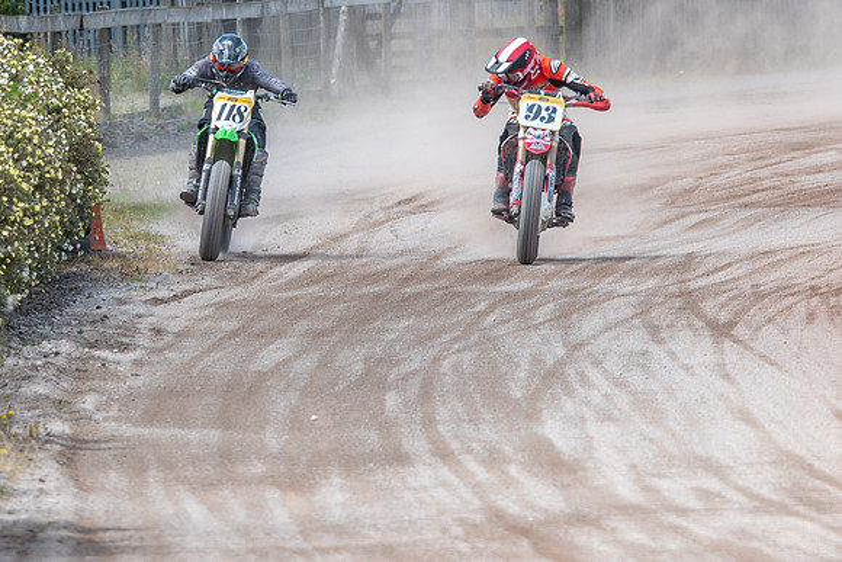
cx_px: 303
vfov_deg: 1.5
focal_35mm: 892
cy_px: 164
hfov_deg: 2.3
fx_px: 20864
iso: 100
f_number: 8
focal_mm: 390
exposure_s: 1/320
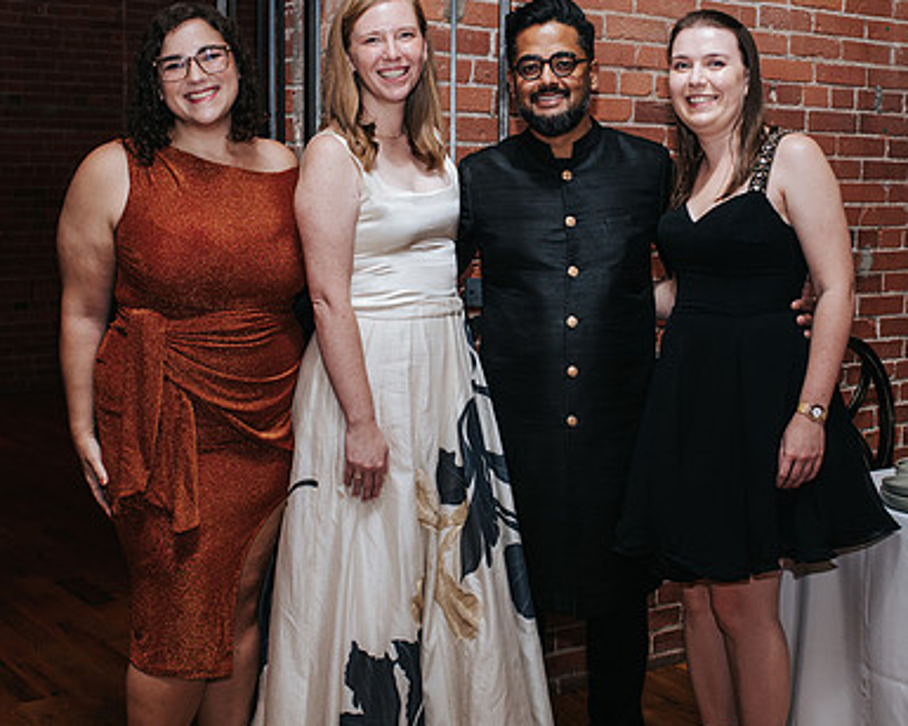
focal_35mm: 55
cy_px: 330
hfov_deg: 34.1
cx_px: 476
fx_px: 1478
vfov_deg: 27.6
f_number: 4
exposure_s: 1/200
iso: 800
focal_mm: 35
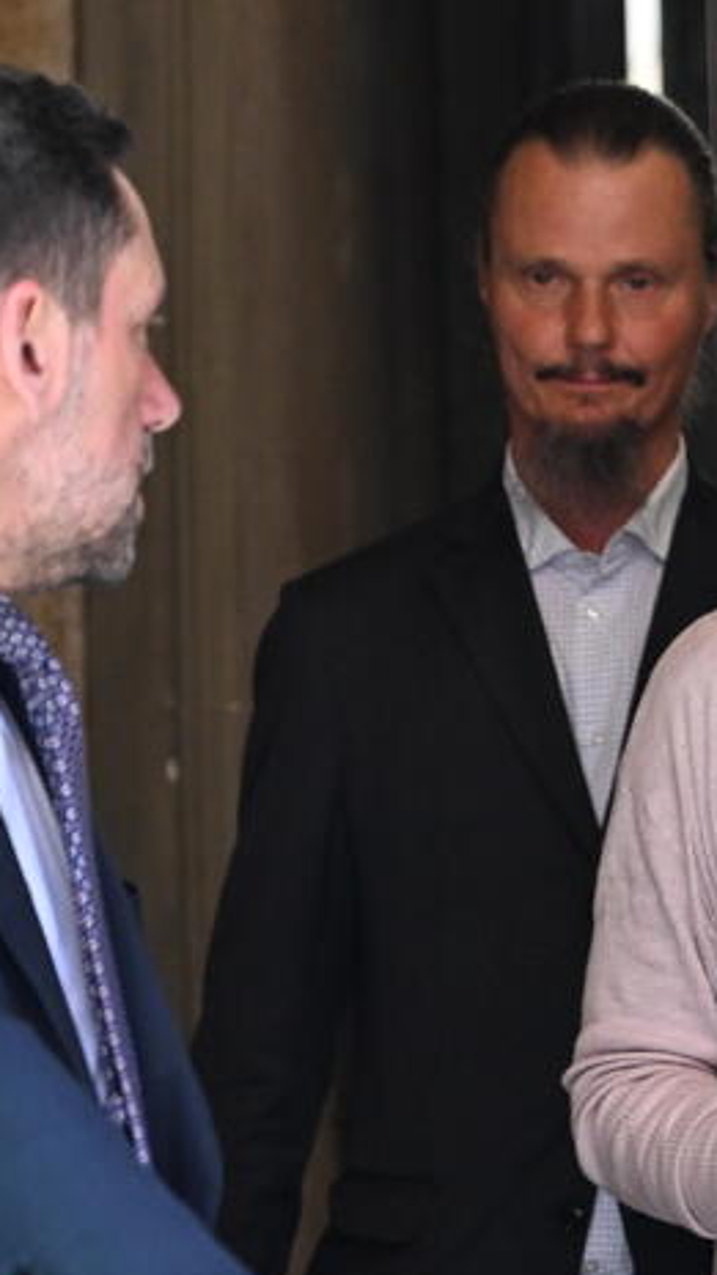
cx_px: 868
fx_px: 5881
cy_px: 639
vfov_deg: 12.4
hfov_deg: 6.9
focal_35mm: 174
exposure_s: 1/400
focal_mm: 110
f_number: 4
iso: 1600
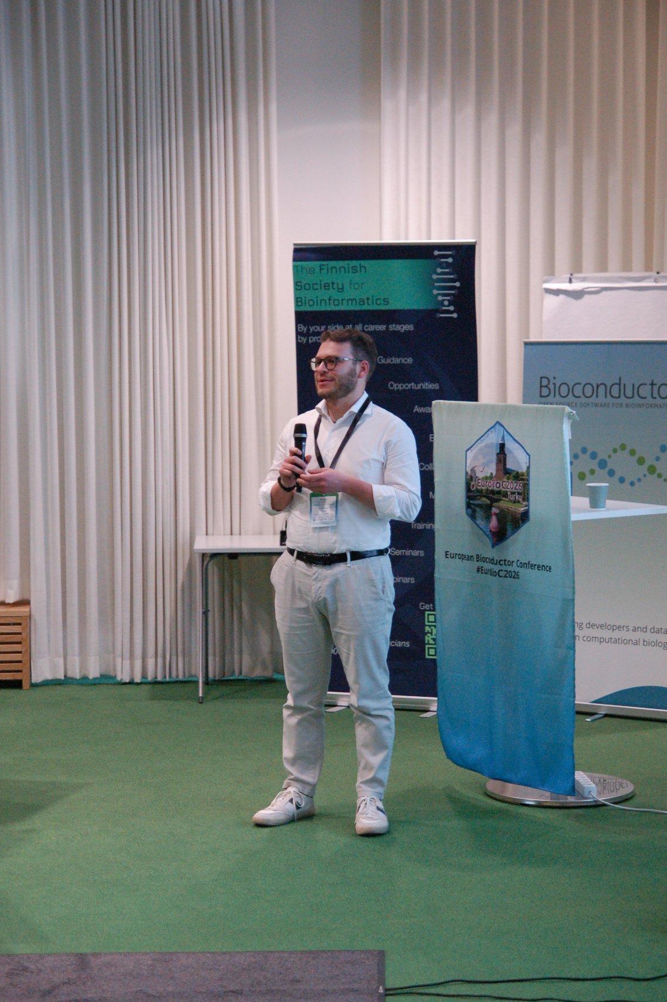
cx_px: 352
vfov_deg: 23.4
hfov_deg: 15.7
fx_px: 2421
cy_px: 488
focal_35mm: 87
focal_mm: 50
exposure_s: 1/125
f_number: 3.2
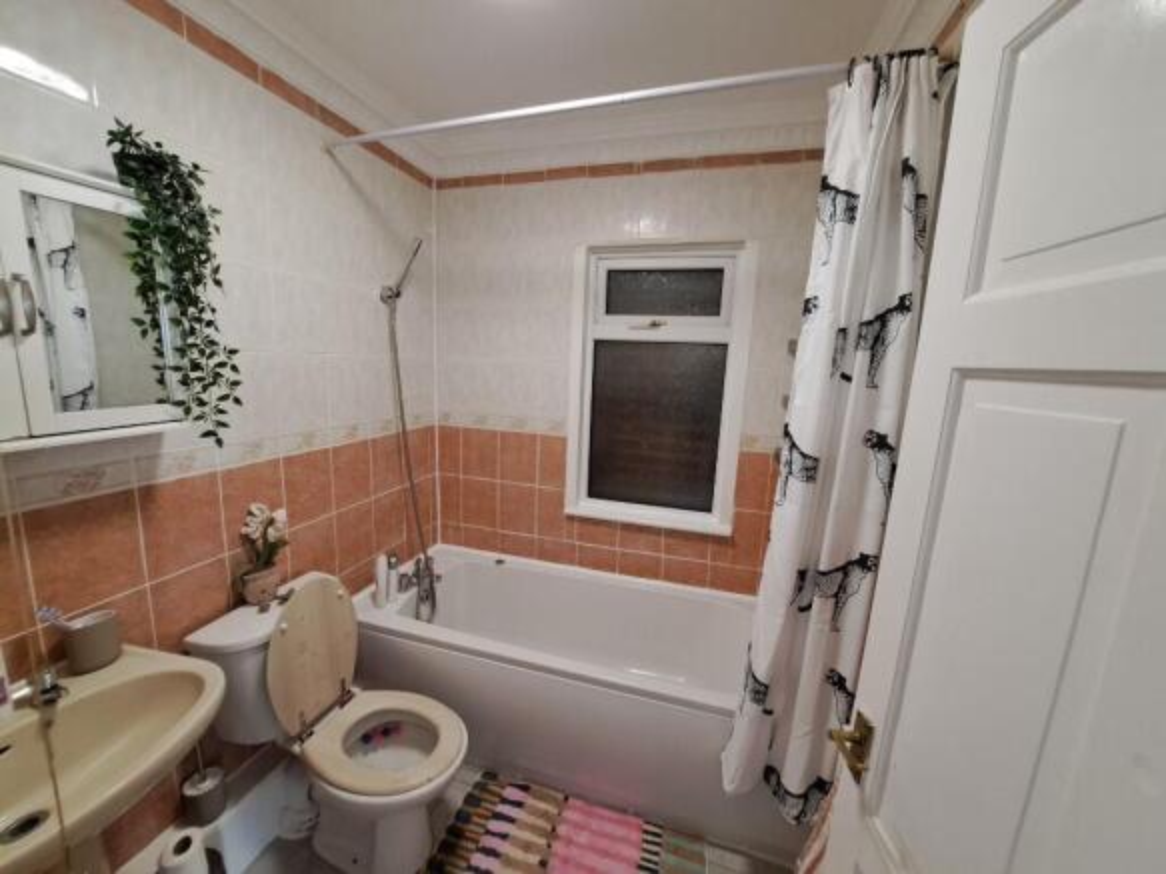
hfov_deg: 106.2
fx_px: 438
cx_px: 583
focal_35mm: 13
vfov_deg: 89.9
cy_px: 437
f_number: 2.2
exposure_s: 1/50
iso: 200
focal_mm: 1.74
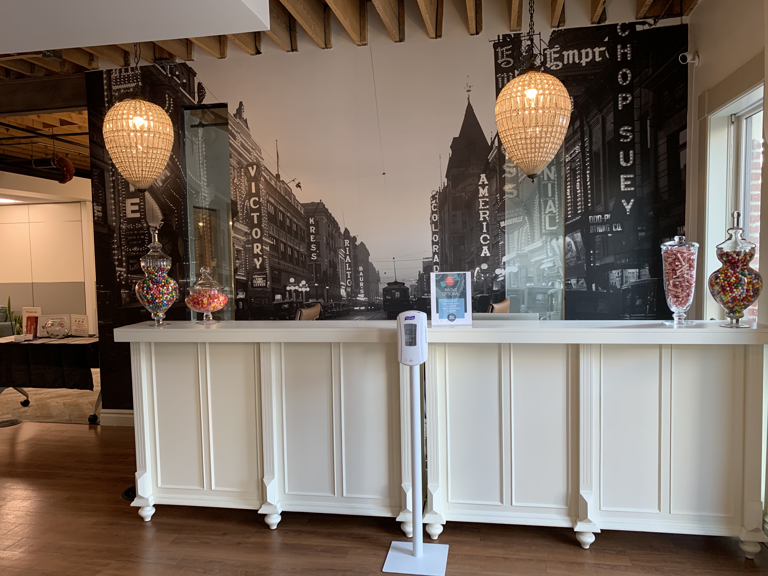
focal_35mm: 26
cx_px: 384
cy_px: 288
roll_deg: +0.6
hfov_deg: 67.3
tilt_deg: -3.7
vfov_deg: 53.1
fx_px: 577
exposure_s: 1/60
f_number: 1.8
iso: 100
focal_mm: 4.25
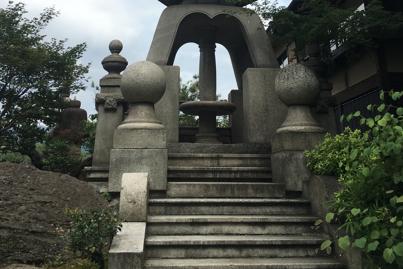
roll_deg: +1.1
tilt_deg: +20.7
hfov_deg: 47.4
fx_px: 459
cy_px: 7
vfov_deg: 30.6
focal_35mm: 41
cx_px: 201
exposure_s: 1/1451
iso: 25
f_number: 2.2
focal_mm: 4.15
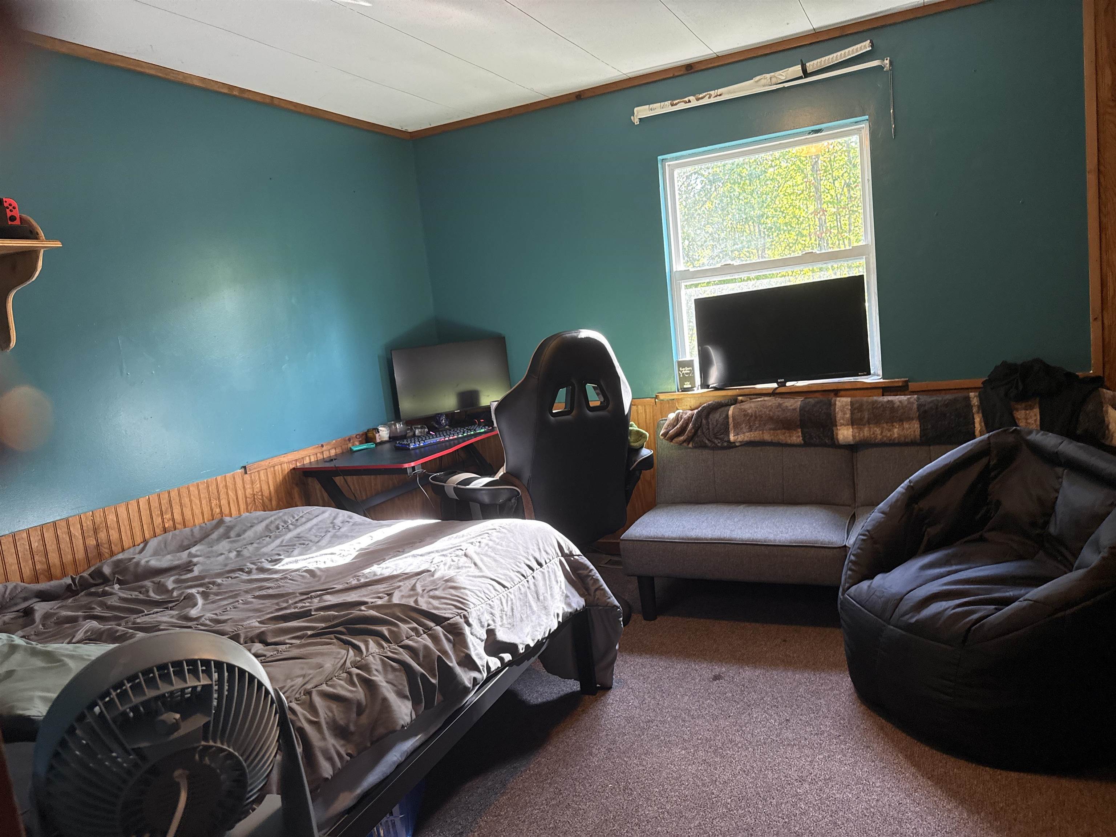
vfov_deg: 56.8
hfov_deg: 71.6
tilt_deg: -6.0
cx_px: 558
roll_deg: +6.3
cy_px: 418
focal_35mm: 24
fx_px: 774
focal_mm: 6.76
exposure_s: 1/60
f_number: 1.78
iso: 250
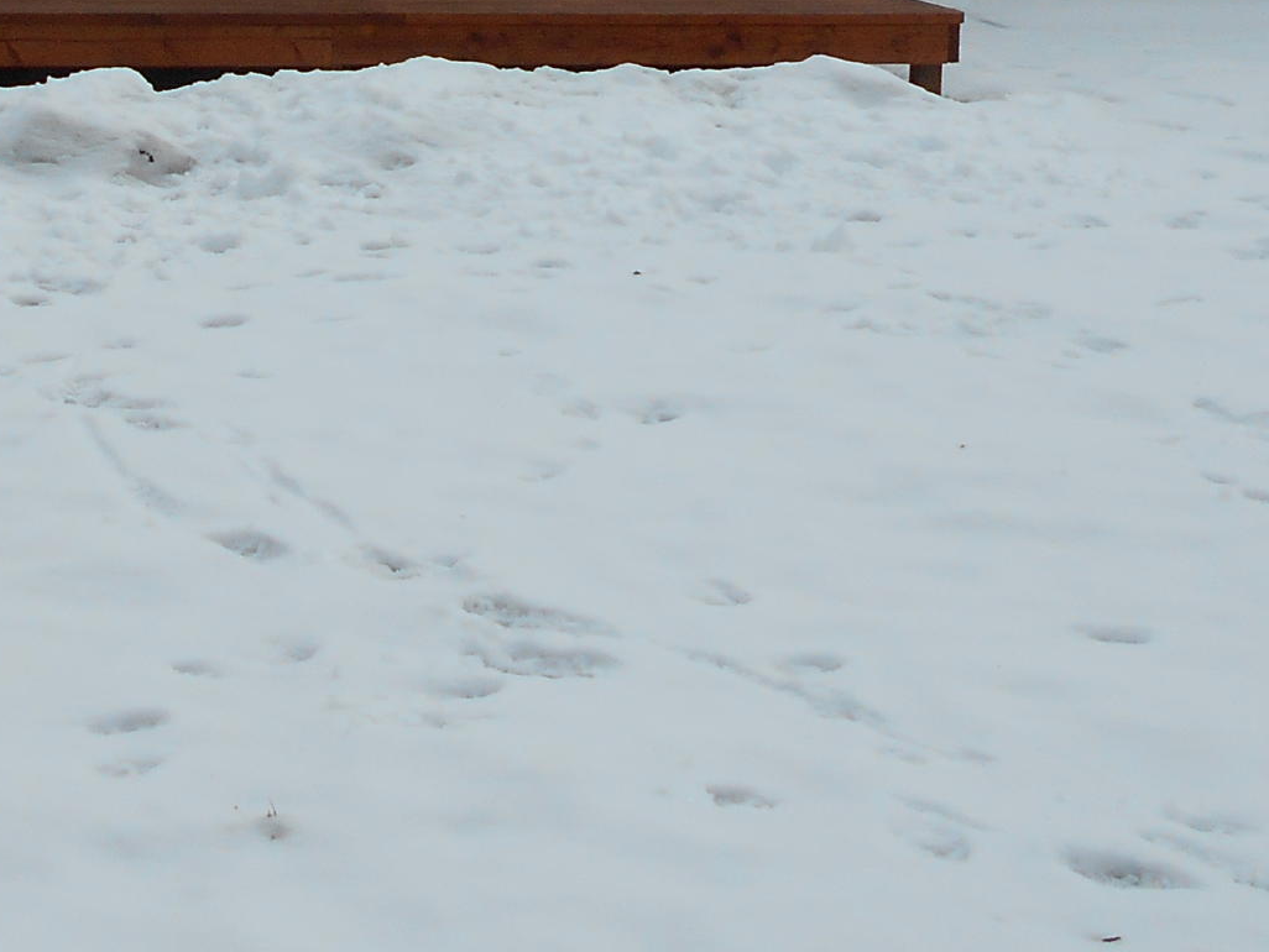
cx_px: 235
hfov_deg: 25.2
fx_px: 2787
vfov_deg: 18.4
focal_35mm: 76
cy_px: -169
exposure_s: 1/800
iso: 80
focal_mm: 4.6
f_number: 3.2
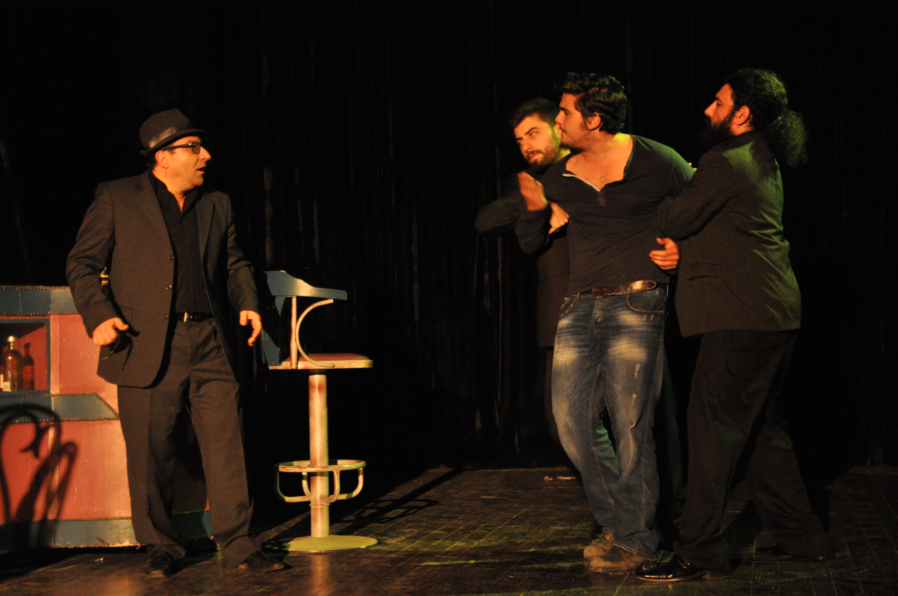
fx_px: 1570
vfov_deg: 21.5
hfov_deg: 31.9
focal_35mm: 63
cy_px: 298
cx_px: 449
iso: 1600
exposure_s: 1/60
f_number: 4.8
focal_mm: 42
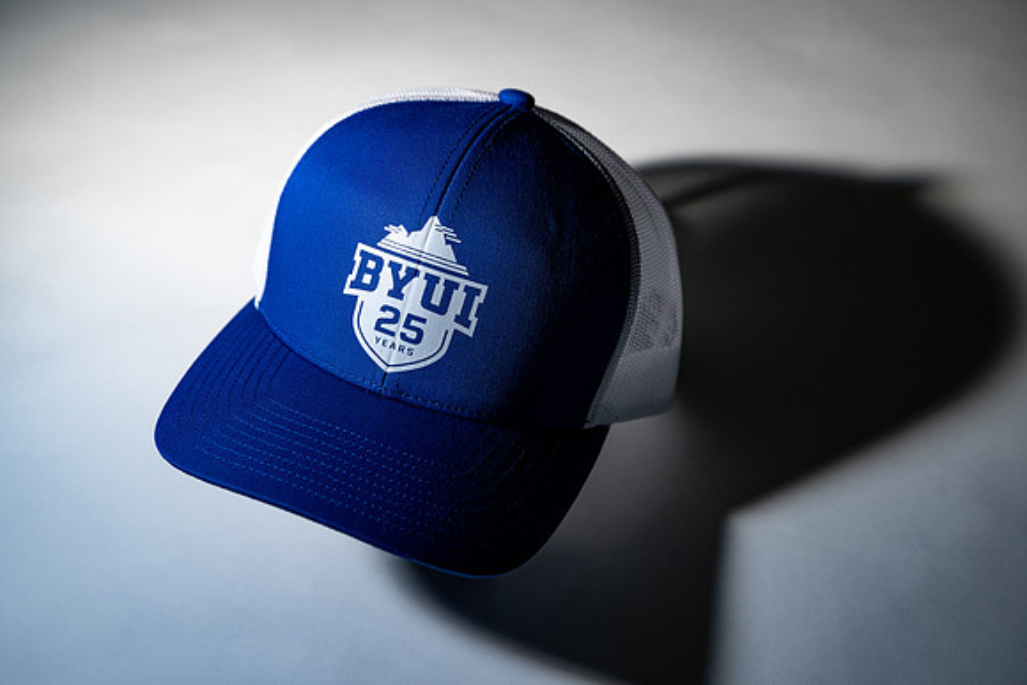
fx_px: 1484
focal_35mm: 52
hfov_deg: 38.2
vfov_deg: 26.0
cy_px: 342
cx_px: 514
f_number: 4.5
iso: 320
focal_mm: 52
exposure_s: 1/125
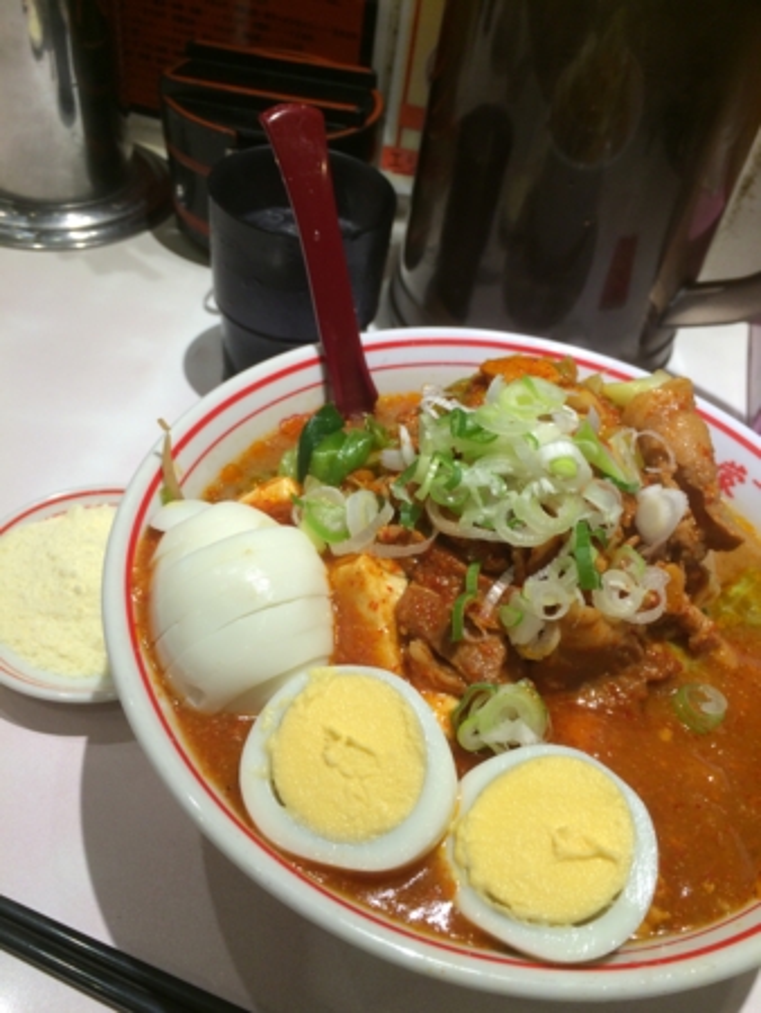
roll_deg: -6.4
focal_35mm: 29
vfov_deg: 61.6
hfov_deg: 48.3
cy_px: 506
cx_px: 380
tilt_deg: -44.8
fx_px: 849
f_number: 2.2
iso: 50
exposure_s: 1/50
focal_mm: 4.15
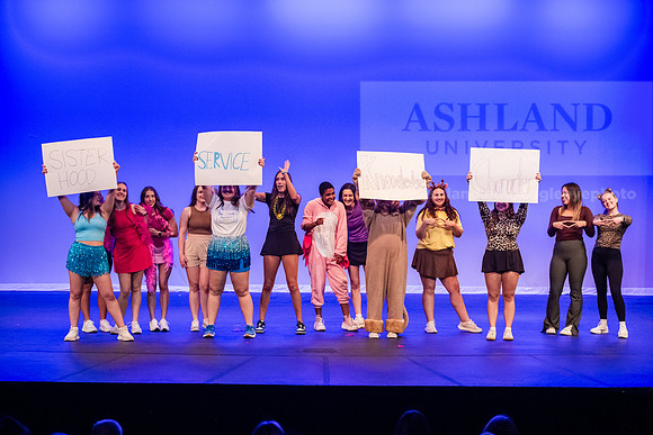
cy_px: 218
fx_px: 1488
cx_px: 326
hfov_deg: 24.8
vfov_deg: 16.7
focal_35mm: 82
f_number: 3.5
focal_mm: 82
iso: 4000
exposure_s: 1/250
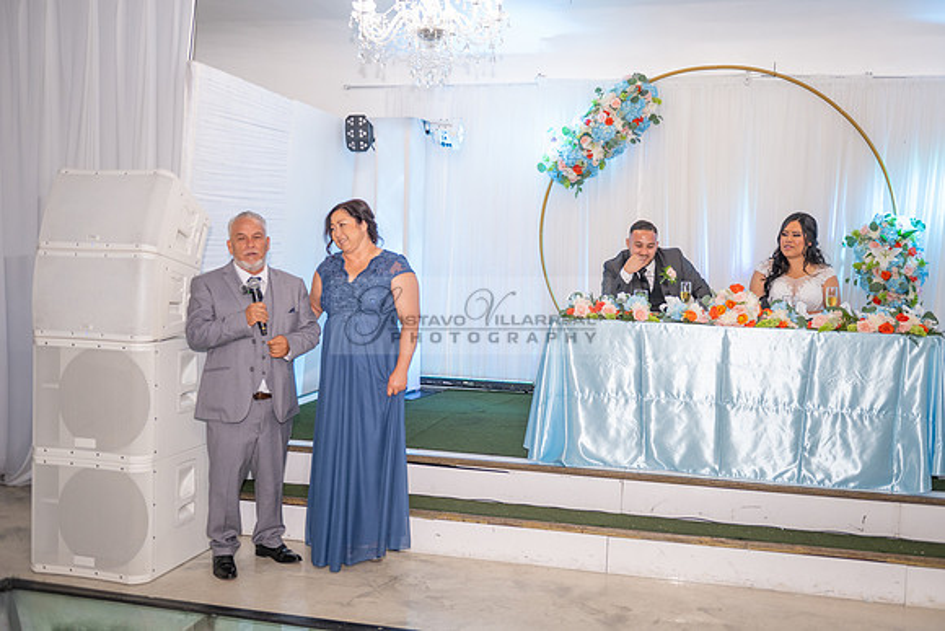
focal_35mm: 35
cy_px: 316
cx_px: 472
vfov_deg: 37.9
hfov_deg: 54.4
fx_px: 919
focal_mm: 35
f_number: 3.2
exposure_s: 1/160
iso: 1000
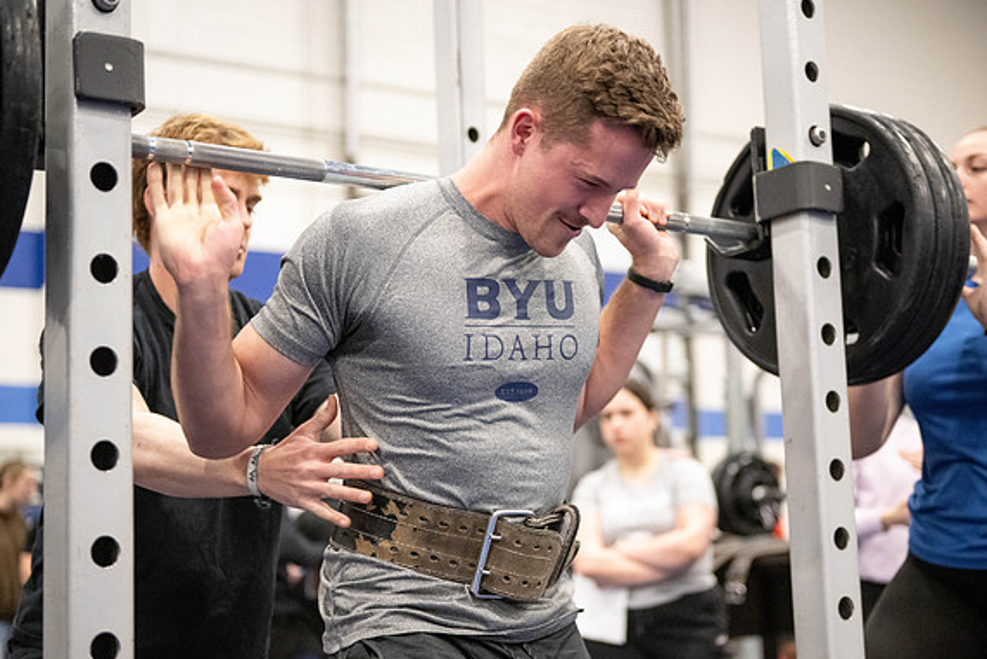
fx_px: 1728
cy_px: 333
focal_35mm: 63
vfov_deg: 21.6
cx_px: 493
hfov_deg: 31.9
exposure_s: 1/200
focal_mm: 62
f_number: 2.8
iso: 6400
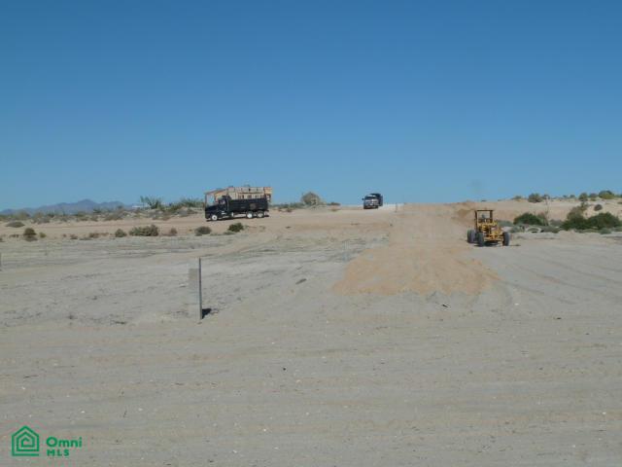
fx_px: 934
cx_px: 311
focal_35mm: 52
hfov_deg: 36.8
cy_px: 234
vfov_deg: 28.0
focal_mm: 8.5
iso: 80
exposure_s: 1/1000
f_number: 5.6
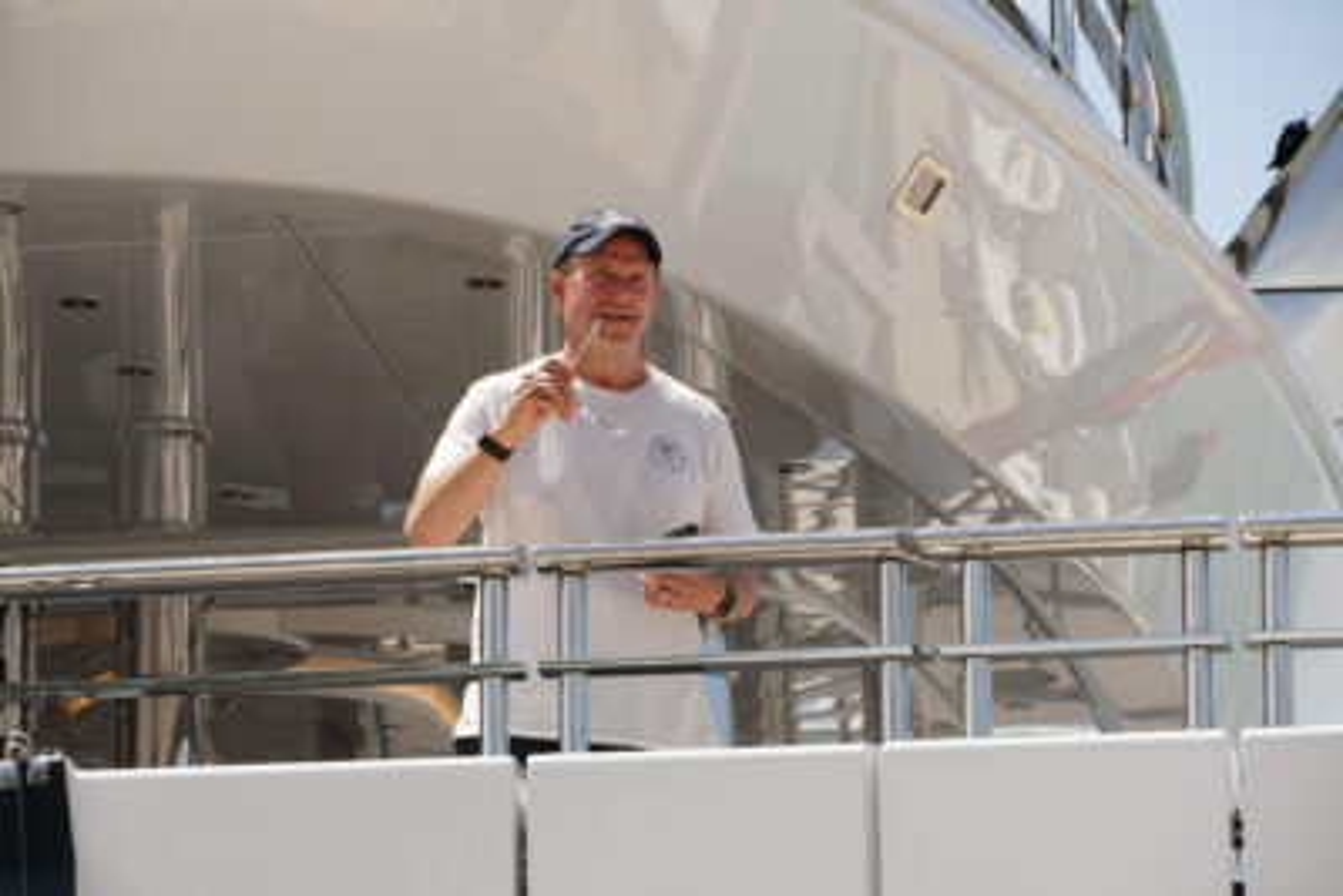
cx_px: 672
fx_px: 7557
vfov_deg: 6.8
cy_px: 448
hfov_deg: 10.2
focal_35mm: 202
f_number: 10
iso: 640
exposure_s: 1/800
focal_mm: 135
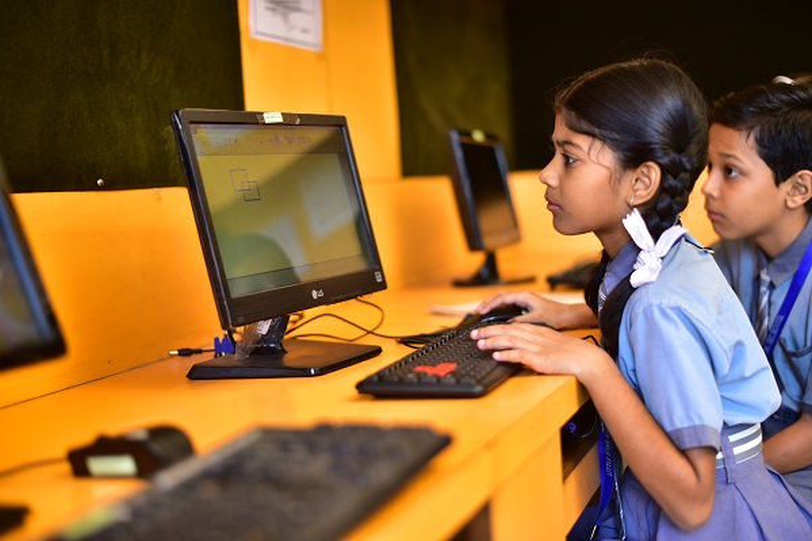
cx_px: 406
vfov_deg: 27.0
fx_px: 1128
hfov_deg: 39.6
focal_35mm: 50
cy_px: 270
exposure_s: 1/160
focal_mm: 50
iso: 640
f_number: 1.8
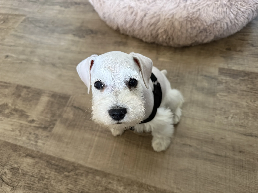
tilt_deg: -56.7
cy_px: 96
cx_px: 129
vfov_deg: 56.8
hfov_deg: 71.6
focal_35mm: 24
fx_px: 179
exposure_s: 1/60
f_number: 1.78
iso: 200
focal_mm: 6.76
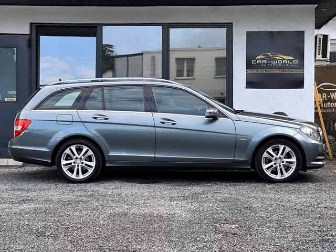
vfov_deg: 19.1
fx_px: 747
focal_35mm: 77
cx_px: 168
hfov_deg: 25.3
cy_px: 126
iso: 32
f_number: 2.8
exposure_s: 1/111
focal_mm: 9
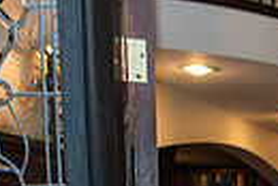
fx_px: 858
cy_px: 337
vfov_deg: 11.5
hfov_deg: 15.4
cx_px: 527
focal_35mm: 111
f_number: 3.2
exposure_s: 1/200
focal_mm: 24
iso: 640
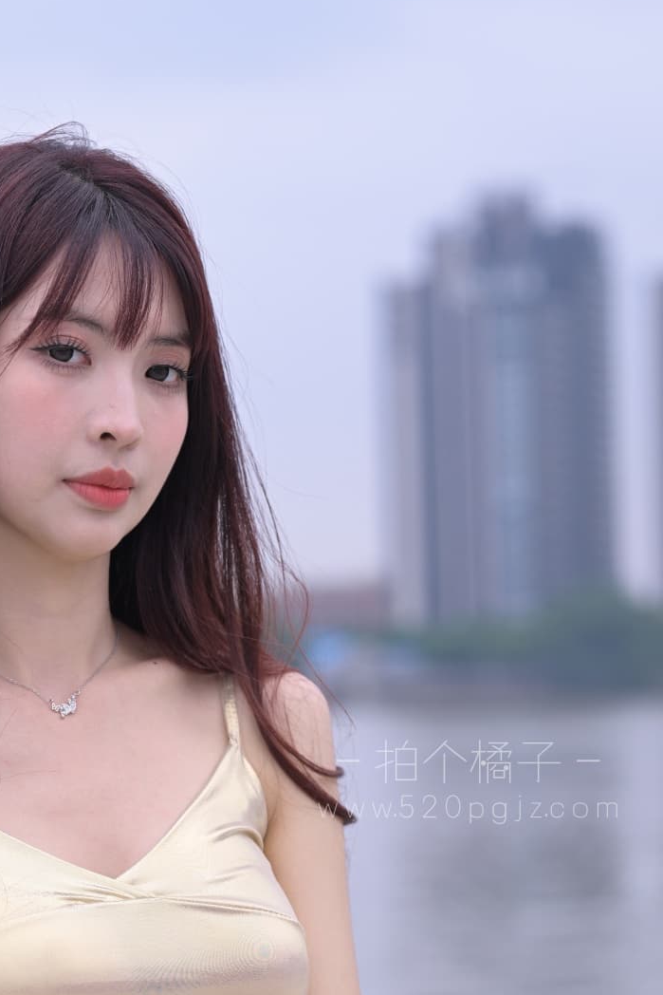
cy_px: 734
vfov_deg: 14.0
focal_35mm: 146
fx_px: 4032
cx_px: 109
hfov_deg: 9.4
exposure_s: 1/400
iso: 125
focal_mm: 85
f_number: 4
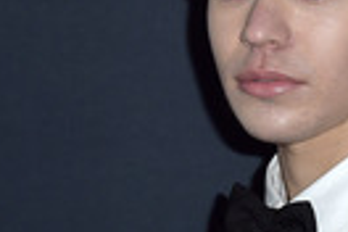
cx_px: 319
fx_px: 2378
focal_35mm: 246
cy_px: 153
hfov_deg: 8.3
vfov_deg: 5.6
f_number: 6.3
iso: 250
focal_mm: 72
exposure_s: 1/250
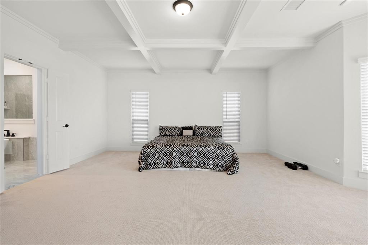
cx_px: 184
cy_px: 122
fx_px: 163
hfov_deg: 96.8
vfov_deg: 73.7
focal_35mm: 16
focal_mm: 16
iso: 100
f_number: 10
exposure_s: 3.2
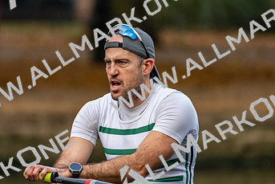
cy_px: 127
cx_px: 51
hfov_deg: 3.0
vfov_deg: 2.0
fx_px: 5173
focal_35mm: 677
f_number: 4.5
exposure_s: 1/2500
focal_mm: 400
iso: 2800
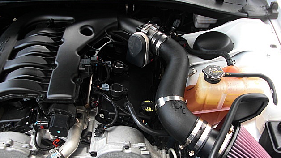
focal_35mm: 40
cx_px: 138
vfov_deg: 29.6
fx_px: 298
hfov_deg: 50.5
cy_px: 91
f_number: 2.8
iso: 50
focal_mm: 6.3
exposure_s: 1/80
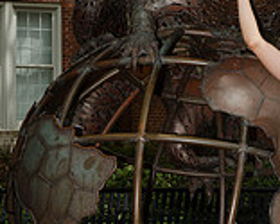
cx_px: 249
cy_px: 120
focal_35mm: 154
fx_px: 1277
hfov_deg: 12.4
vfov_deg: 10.0
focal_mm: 38
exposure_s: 1/250
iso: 100
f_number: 7.1
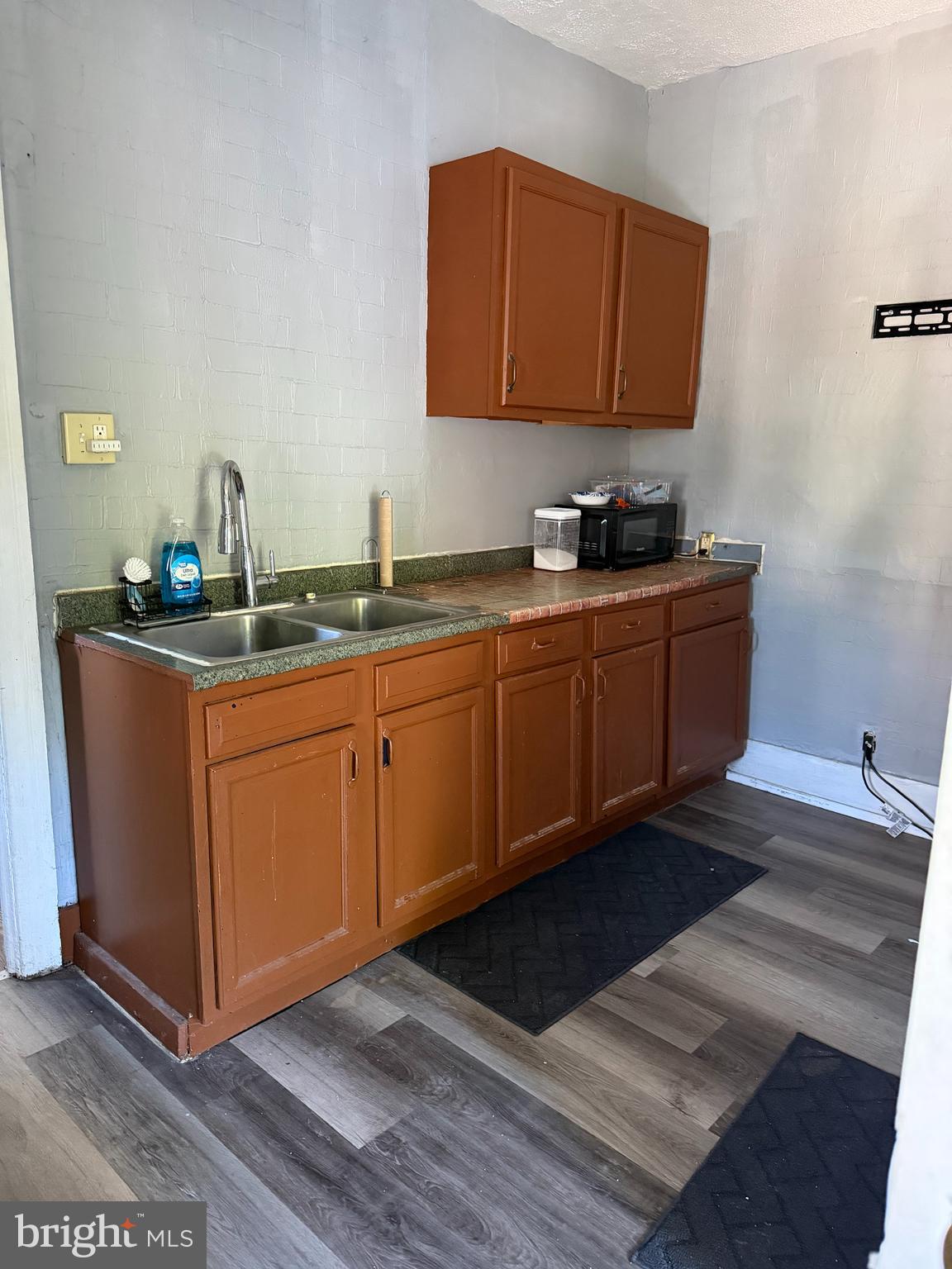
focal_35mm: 24
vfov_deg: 71.6
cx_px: 476
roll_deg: -1.7
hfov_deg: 56.8
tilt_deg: -11.1
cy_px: 634
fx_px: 880
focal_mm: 6.76
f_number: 1.78
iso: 1000
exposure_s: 1/39
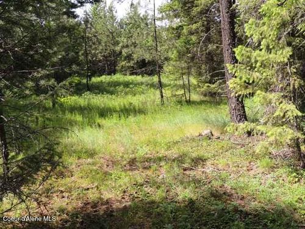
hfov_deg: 52.6
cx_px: 152
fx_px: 308
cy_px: 114
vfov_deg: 40.7
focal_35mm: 35
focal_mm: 6.2
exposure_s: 1/400
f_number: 3.3
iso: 100
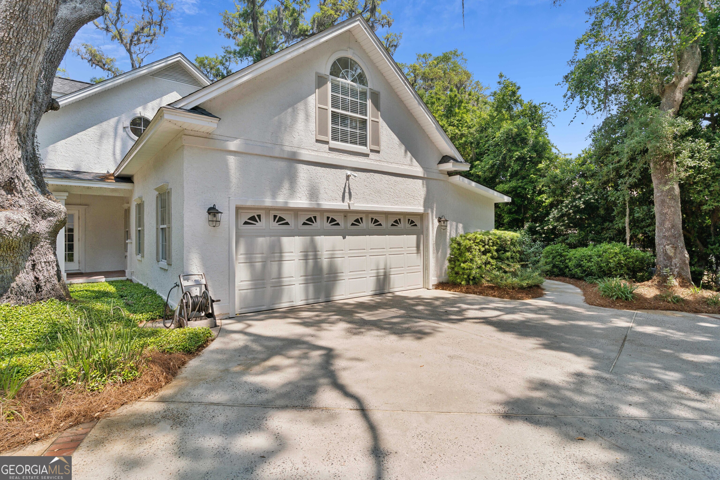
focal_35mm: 19
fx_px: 380
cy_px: 240
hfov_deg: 86.9
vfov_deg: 64.6
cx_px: 360
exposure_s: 1/640
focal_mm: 19
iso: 250
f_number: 8
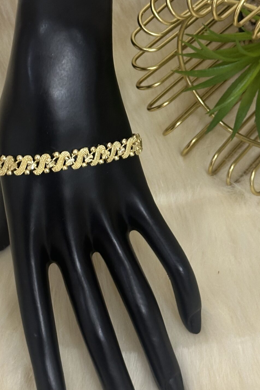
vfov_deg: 22.6
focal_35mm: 90
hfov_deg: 15.2
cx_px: 118
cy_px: 170
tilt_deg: -52.3
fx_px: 975
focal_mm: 6.86
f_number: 1.78
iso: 160
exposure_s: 1/60
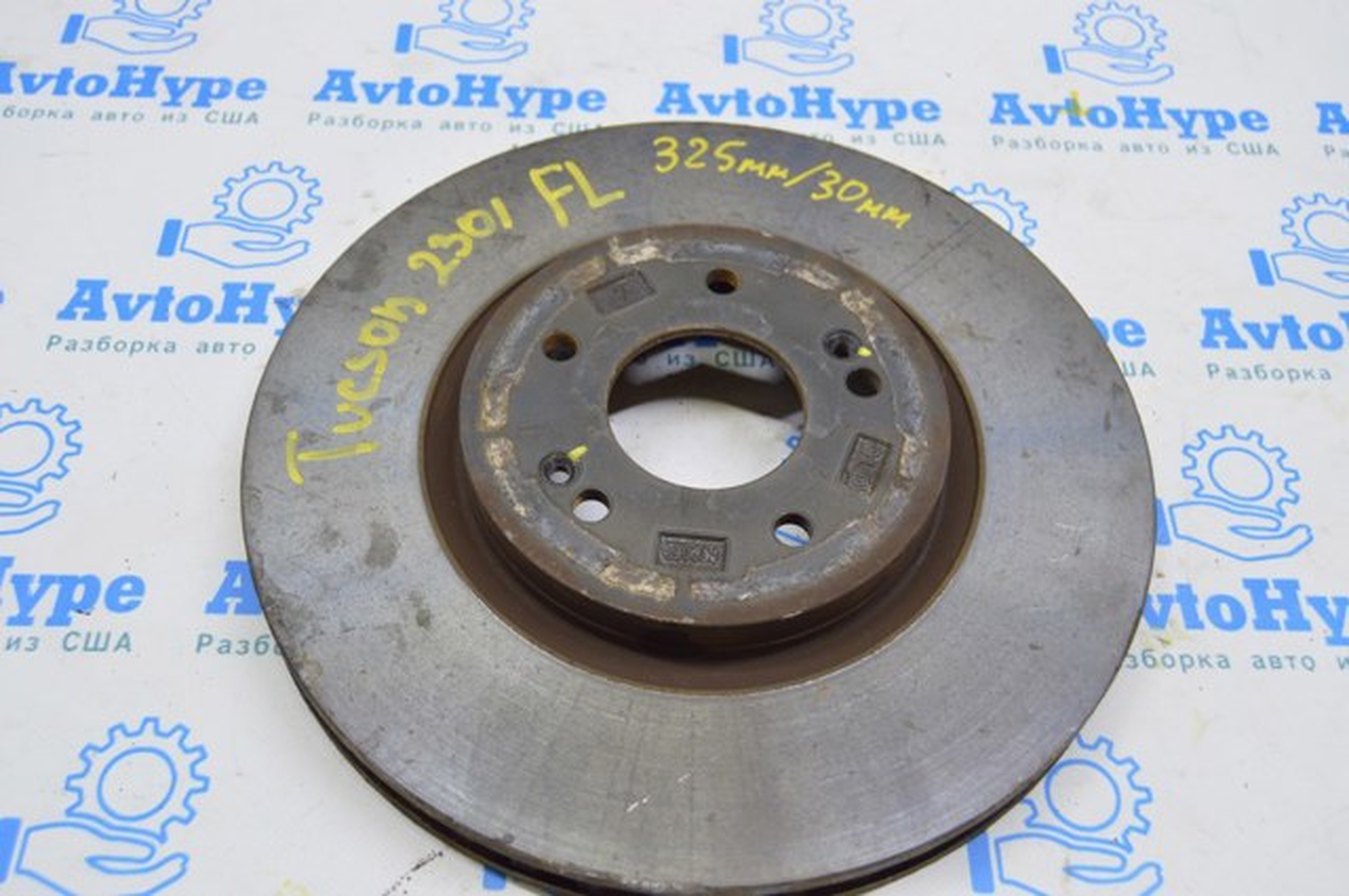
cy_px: 448
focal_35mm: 36
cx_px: 674
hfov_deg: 53.2
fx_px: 1347
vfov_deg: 36.8
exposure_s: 1/20
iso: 400
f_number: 5.6
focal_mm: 24
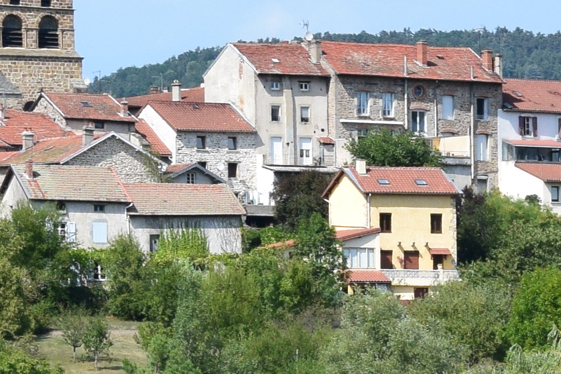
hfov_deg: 5.3
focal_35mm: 384
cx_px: 969
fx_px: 5980
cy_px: 622
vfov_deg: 3.6
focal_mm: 45
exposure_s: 1/500
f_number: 11
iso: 400
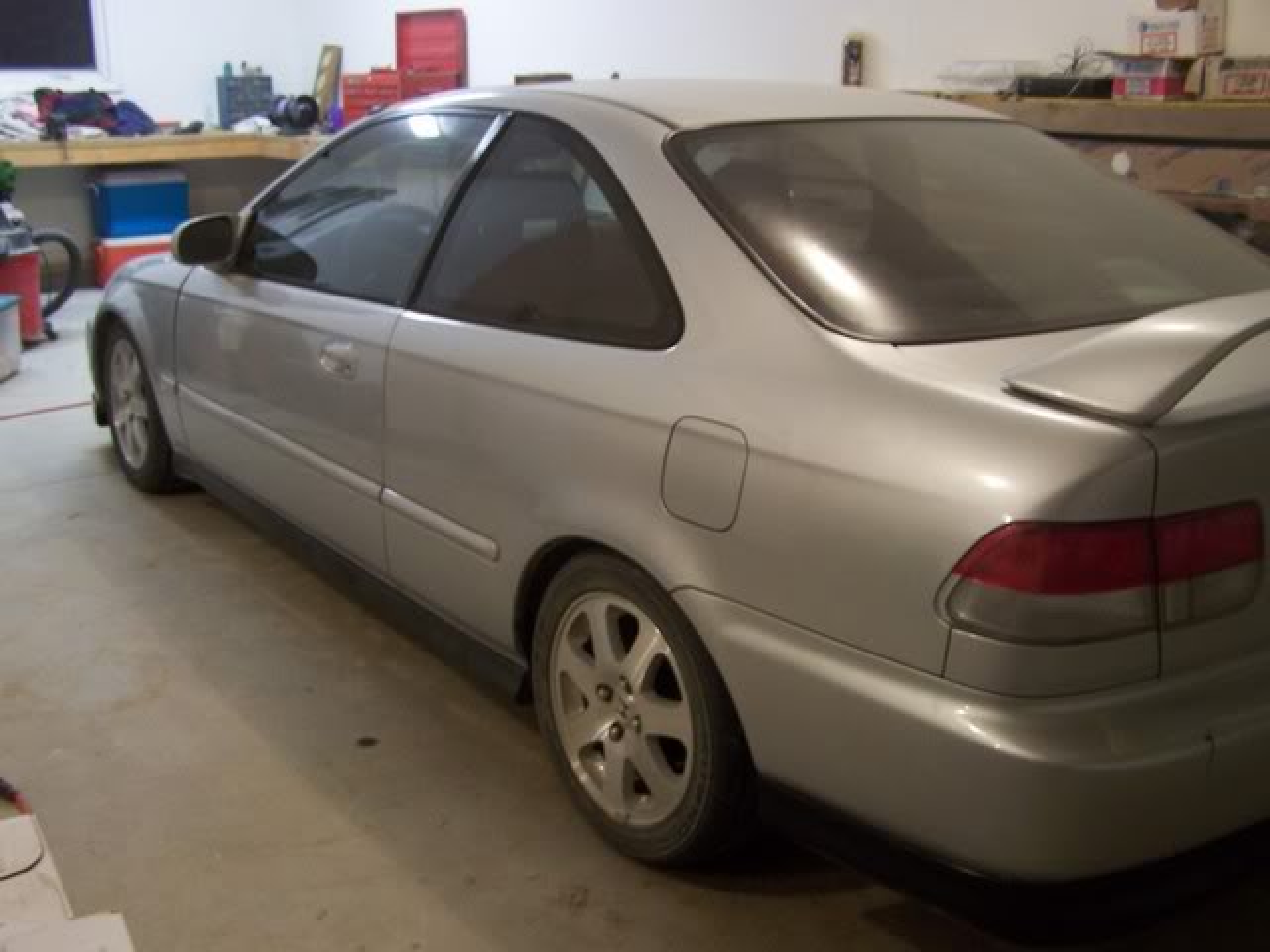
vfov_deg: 37.7
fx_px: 1394
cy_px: 476
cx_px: 635
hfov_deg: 49.0
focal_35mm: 38
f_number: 2.8
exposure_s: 1/6
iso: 160
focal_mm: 6.3
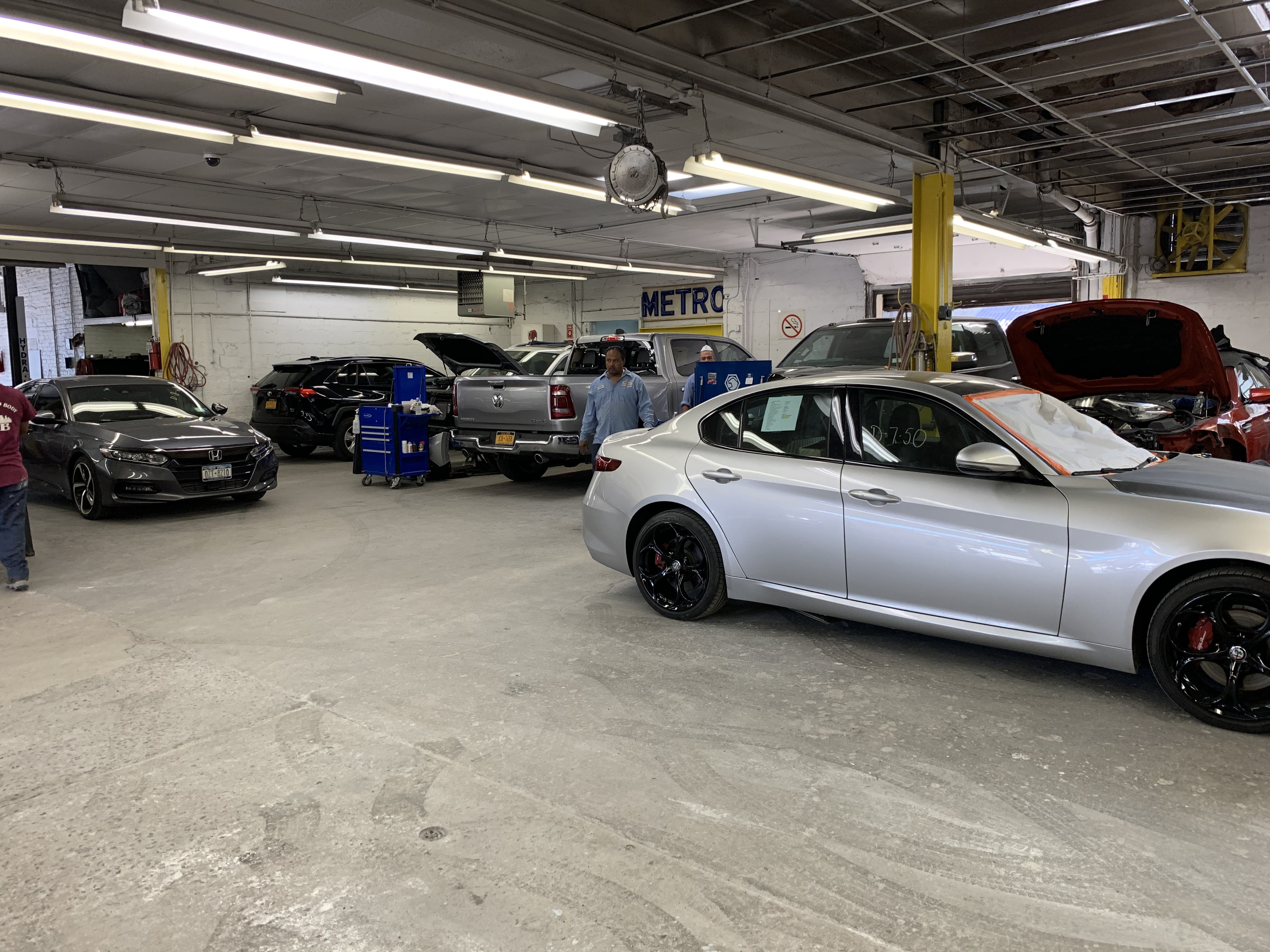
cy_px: 476
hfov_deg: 67.3
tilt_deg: -3.7
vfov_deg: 53.1
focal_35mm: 26
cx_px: 635
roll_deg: +0.1
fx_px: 954
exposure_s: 1/121
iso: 100
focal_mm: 4.25
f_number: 1.8
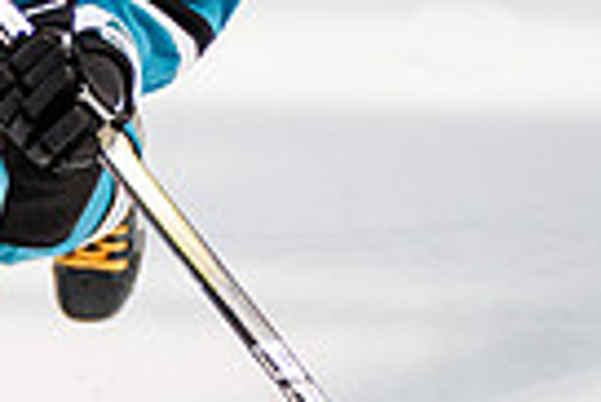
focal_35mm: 820
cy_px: 229
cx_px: -340
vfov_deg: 1.7
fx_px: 13704
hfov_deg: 2.5
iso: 640
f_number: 3.2
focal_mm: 148
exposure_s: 1/2000
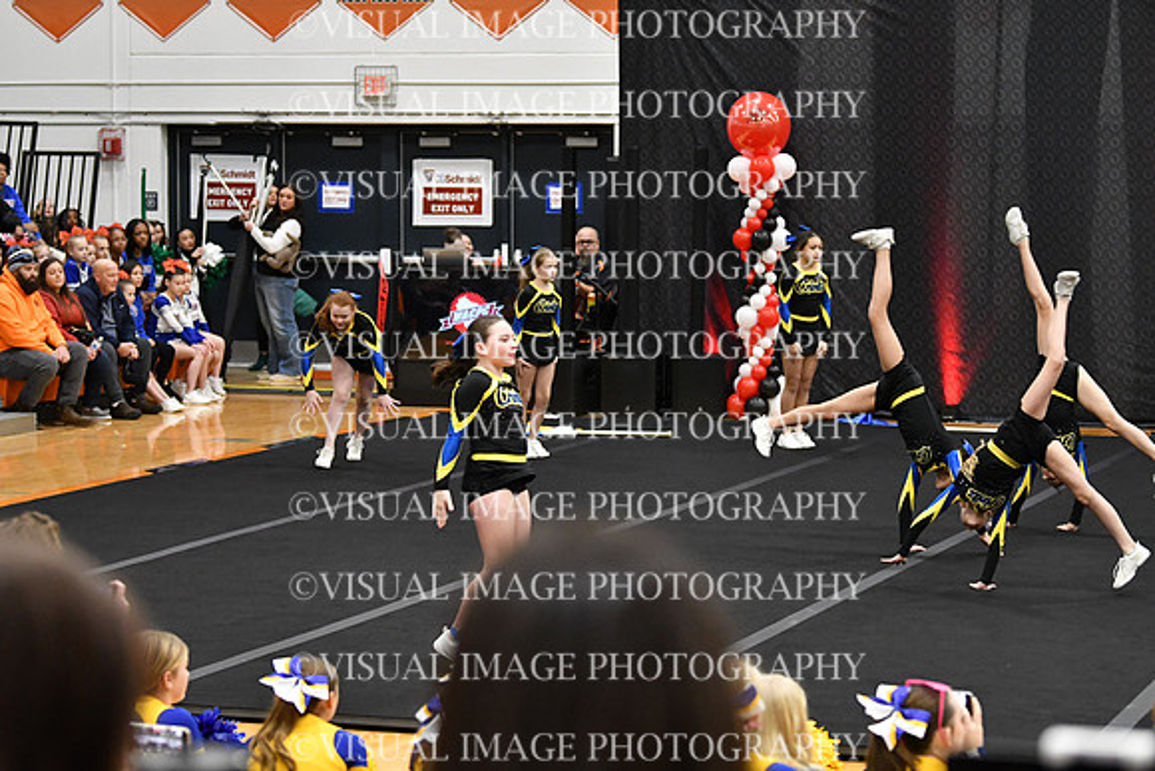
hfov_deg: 19.5
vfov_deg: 13.0
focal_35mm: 105
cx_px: 578
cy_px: 386
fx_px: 3369
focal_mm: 70
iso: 5000
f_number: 2.8
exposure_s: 1/800
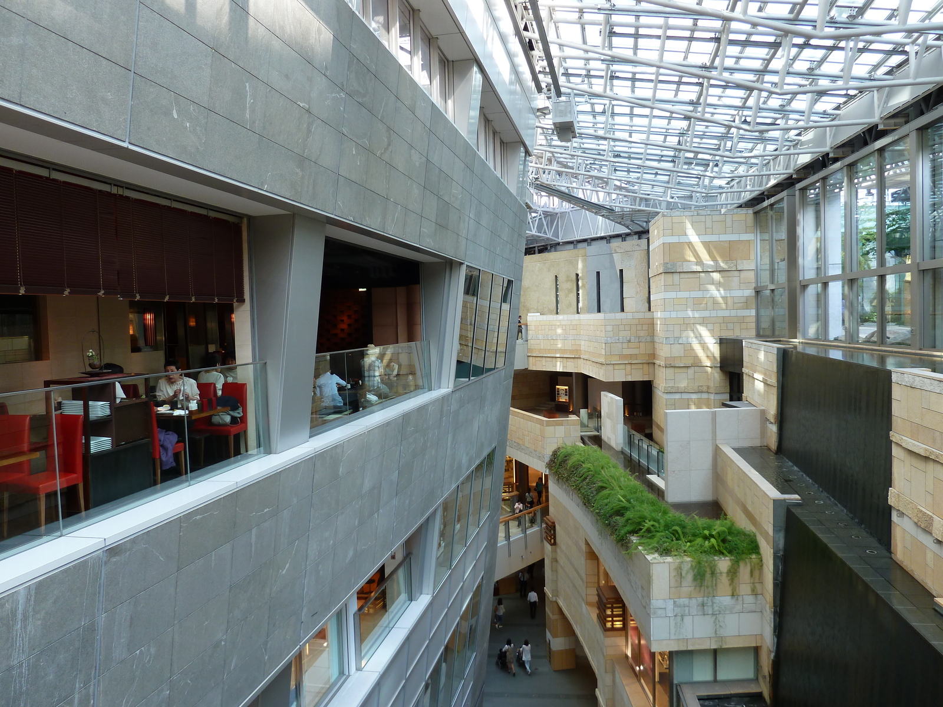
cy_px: 354
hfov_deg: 69.4
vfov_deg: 54.9
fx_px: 681
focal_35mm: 25
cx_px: 472
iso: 80
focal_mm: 4.1
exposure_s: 1/30
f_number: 3.3
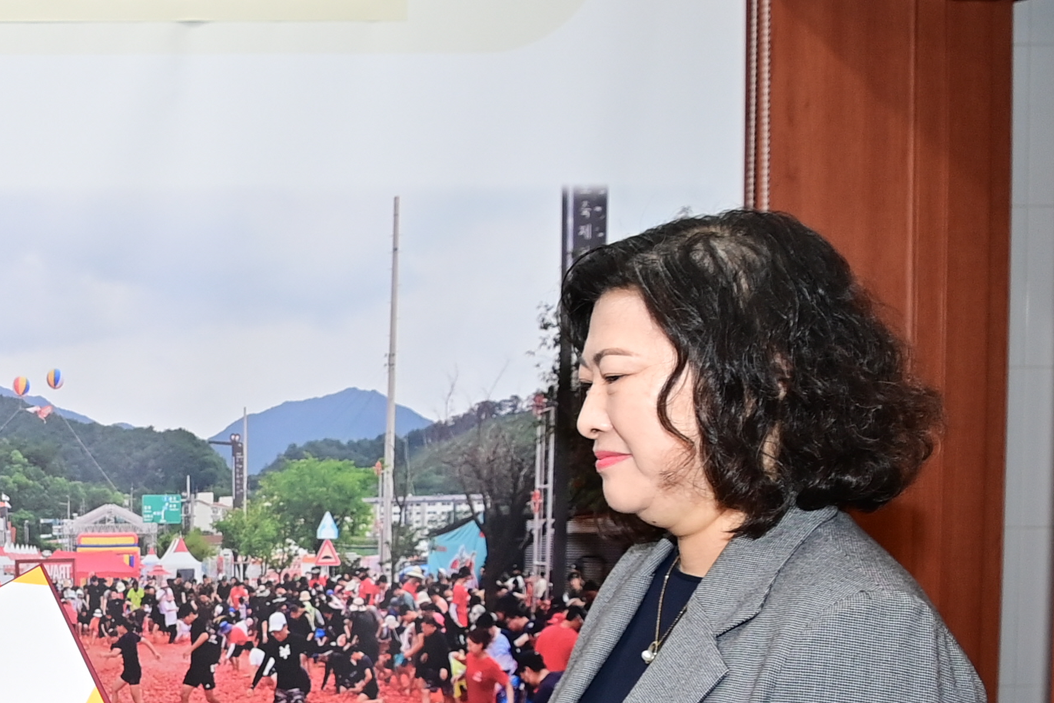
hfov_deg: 33.4
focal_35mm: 55
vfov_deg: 24.6
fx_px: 1610
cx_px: 16
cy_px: 431
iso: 640
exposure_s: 1/100
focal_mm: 18
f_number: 4.5
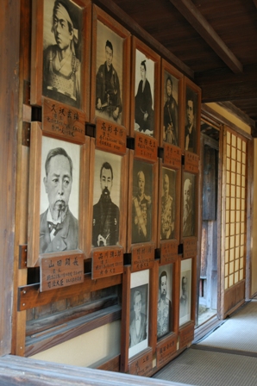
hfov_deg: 30.8
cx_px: 128
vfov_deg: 45.0
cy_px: 193
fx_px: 466
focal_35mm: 44
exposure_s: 1/15
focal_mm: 29
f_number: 4
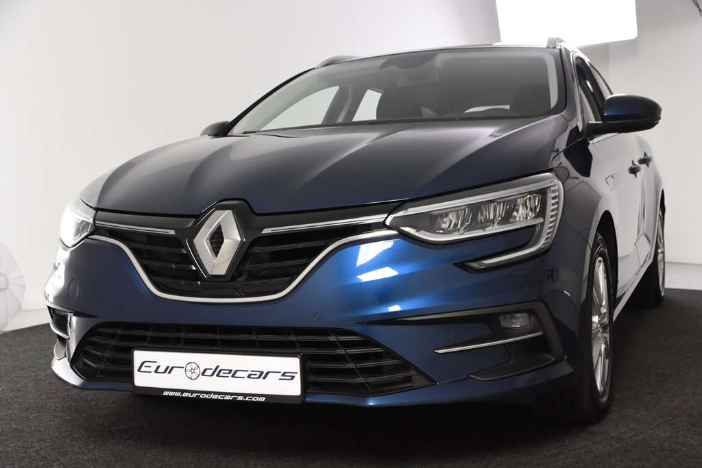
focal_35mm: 46
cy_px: 234
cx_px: 351
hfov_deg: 42.3
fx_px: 907
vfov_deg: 29.0
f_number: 5.6
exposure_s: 1/80
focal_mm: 31
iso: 1600
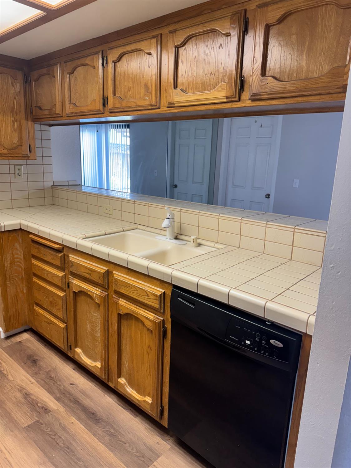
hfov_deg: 56.8
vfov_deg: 71.6
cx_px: 176
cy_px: 234
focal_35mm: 24
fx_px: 324
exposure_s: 1/120
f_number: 1.78
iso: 200
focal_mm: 6.76
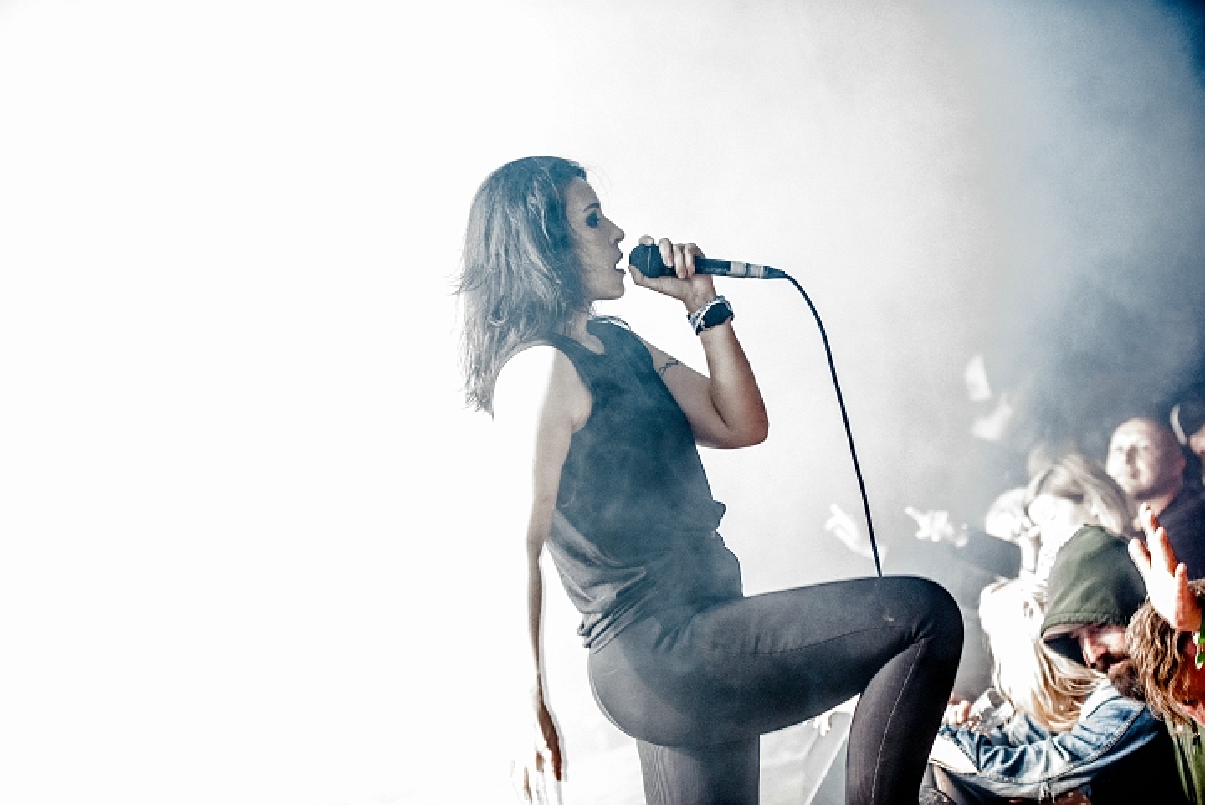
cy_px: 402
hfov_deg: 24.7
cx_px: 602
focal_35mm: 82
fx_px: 2746
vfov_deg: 16.7
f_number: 2.8
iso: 4000
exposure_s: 1/25
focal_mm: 82
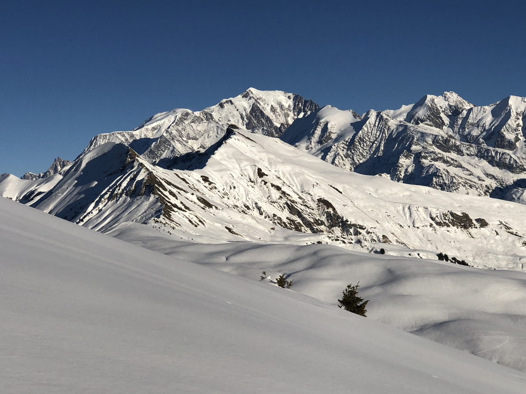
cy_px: 210
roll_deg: +4.4
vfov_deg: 21.6
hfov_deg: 28.5
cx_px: 299
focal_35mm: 68
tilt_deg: +0.4
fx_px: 1033
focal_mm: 6
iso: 16
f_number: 2.4
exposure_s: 1/3745
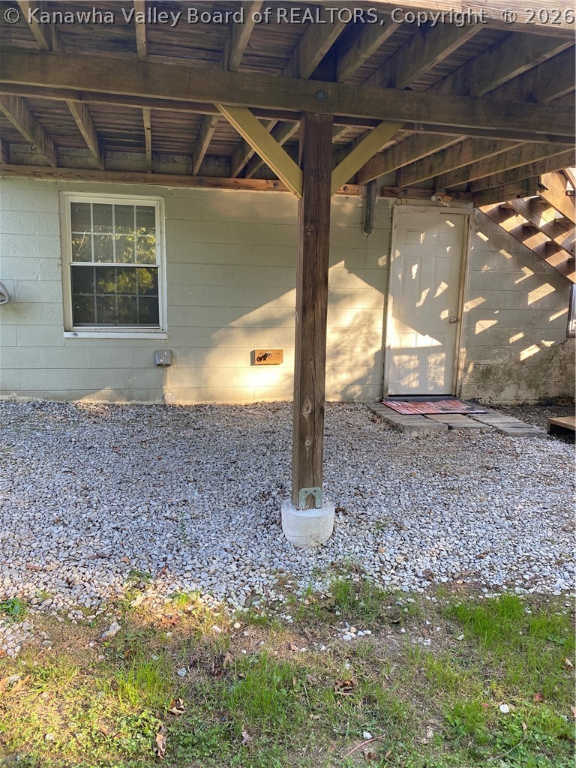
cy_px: 384
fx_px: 577
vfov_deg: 67.3
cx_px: 288
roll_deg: -1.5
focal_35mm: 26
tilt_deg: -9.3
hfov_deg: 53.1
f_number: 1.8
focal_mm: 4.25
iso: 50
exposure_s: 1/122
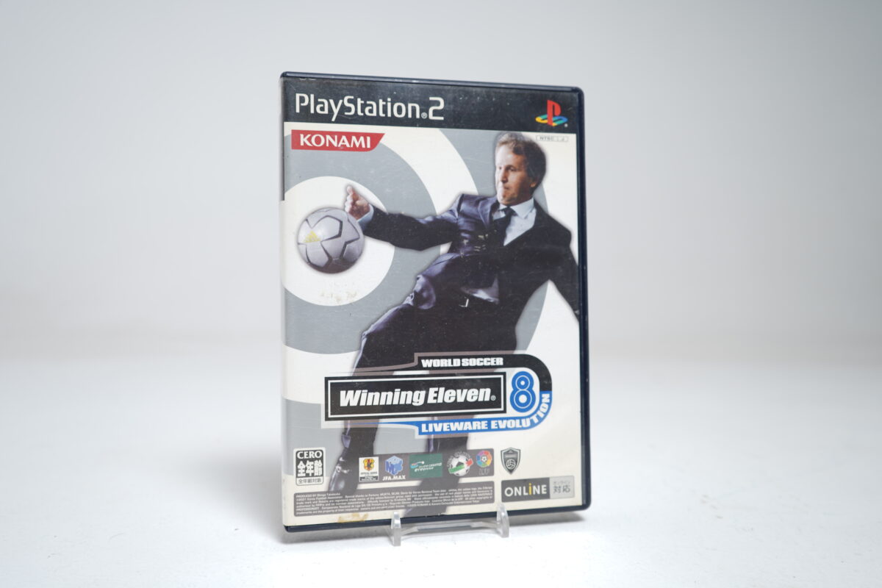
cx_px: 441
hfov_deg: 58.7
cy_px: 294
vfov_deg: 41.1
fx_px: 784
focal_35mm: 32
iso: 64
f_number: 5
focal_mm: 32
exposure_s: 1/5
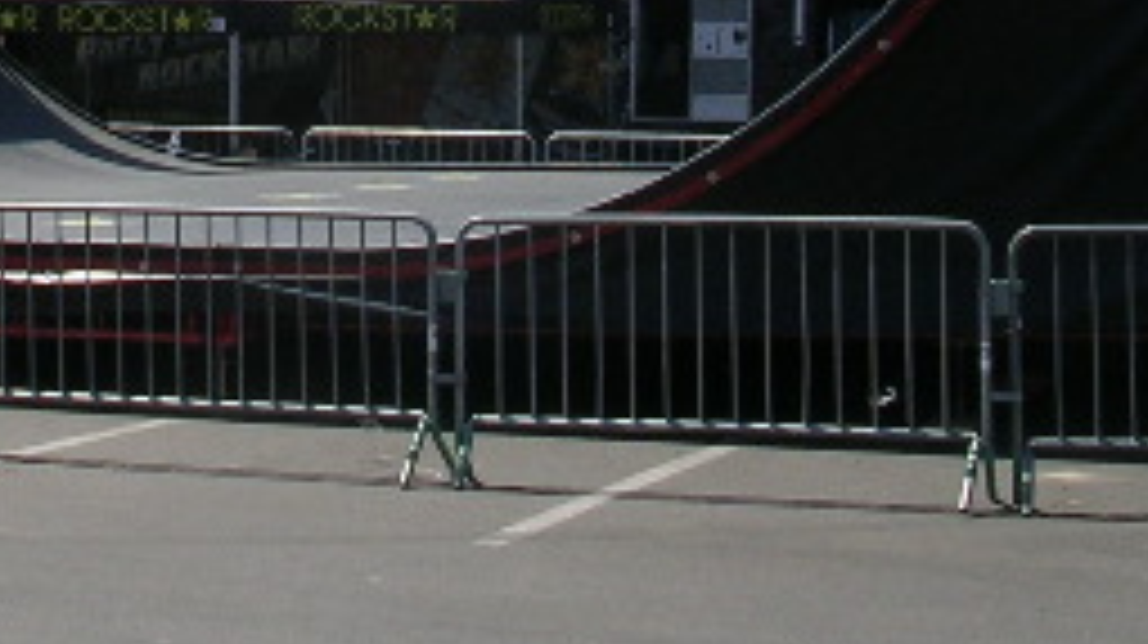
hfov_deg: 20.4
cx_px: 243
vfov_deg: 11.2
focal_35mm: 104
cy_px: -306
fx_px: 3163
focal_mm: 5.8
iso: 50
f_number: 5.6
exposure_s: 1/358
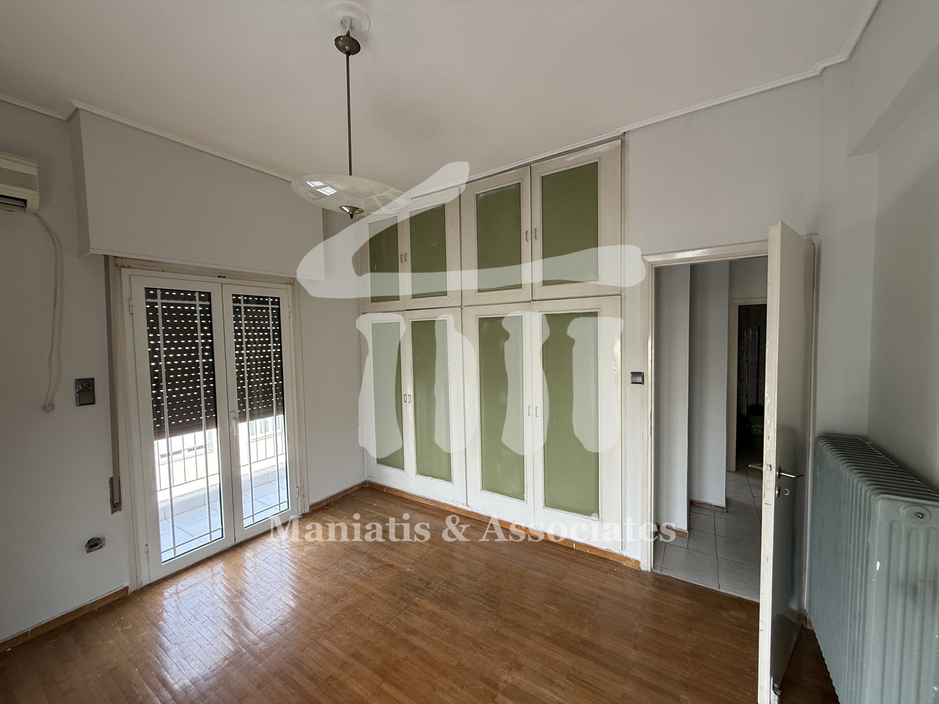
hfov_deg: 102.1
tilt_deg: -4.2
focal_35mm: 14
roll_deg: +1.1
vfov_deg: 85.7
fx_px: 380
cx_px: 470
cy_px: 352
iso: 125
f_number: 2.2
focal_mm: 2.22
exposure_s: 1/99
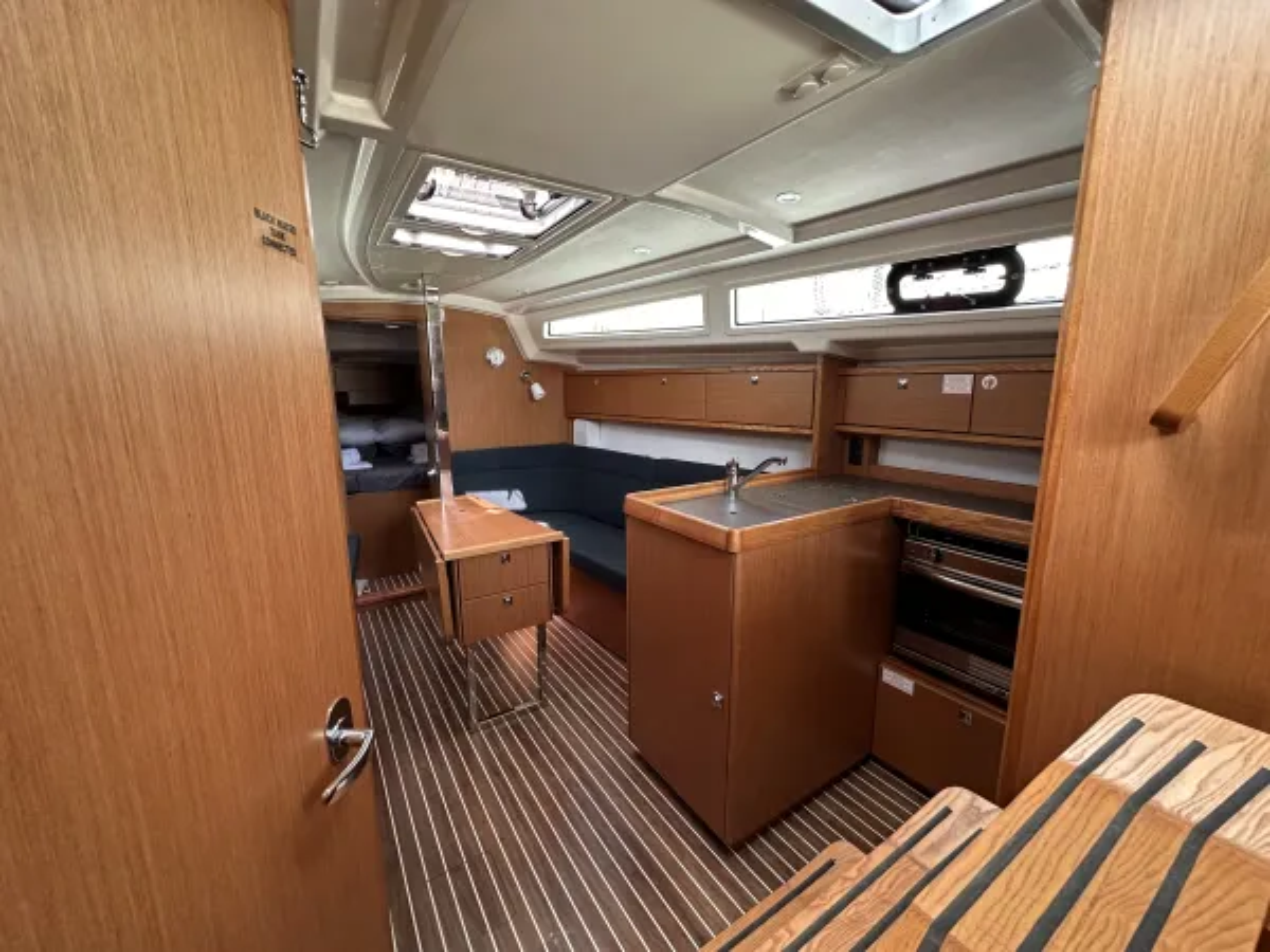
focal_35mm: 14
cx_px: 635
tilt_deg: -9.9
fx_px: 514
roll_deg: -0.4
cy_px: 476
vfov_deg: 85.7
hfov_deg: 102.1
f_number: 2.2
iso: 200
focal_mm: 2.22
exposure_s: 1/99
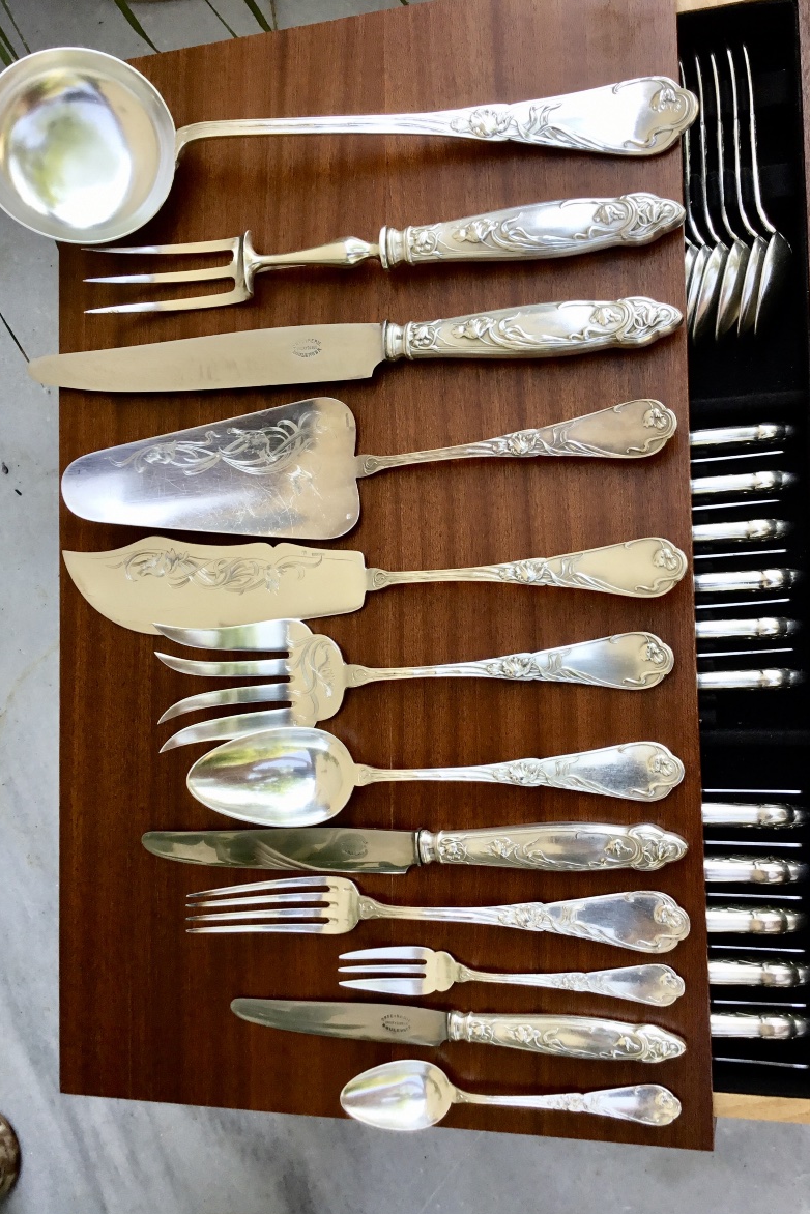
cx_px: 449
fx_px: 1113
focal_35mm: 33
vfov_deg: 57.2
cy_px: 620
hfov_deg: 39.9
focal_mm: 3.3
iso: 25
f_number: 2.4
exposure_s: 1/245
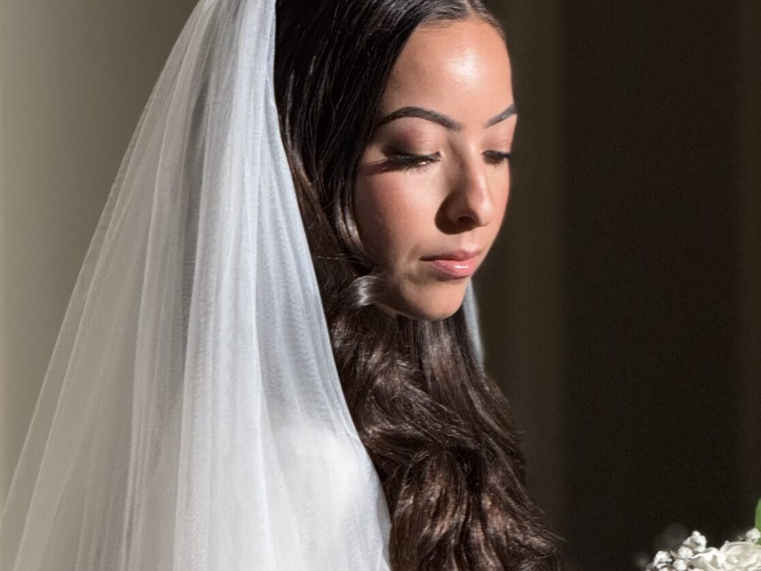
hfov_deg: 7.2
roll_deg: +0.6
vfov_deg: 5.4
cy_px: 623
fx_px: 6046
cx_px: 403
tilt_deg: -5.0
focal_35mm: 275
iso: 400
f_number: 2.8
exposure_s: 1/60
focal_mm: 15.66
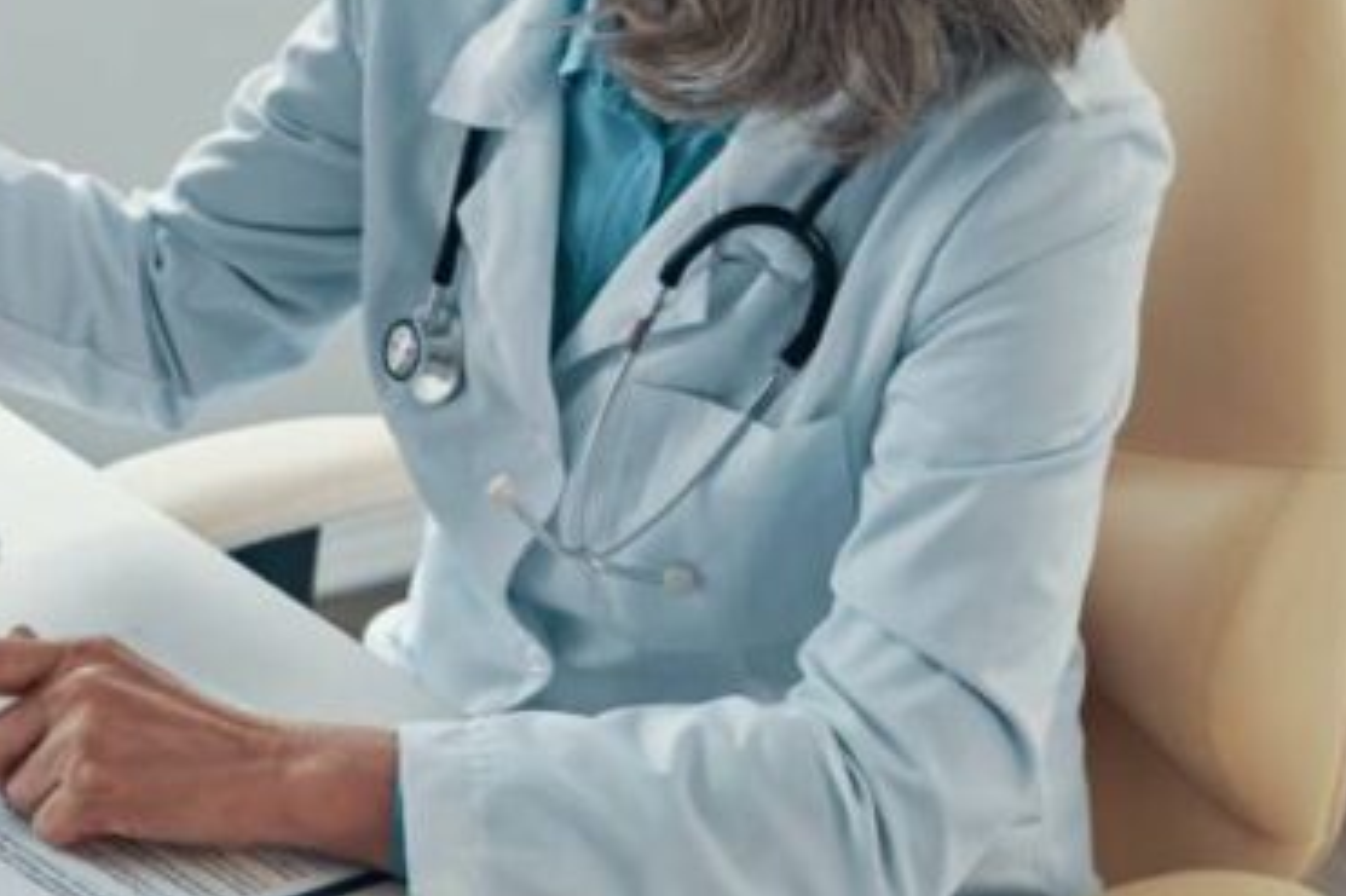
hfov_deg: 14.4
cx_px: -265
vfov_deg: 9.9
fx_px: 5157
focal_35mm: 138
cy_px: 107
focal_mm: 50
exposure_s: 1/125
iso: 640
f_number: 3.5
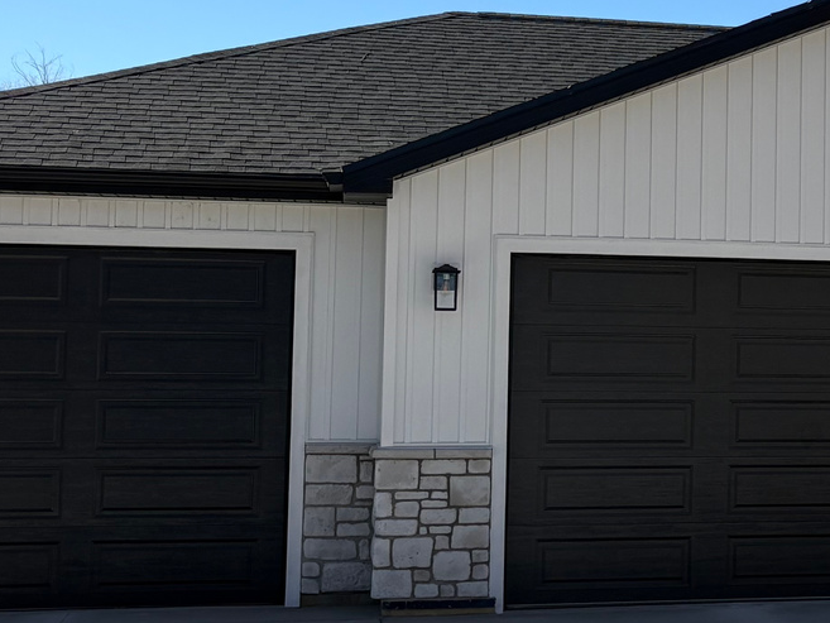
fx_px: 1943
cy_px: 270
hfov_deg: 22.8
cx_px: 902
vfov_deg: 18.2
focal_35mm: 81
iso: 50
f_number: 1.6
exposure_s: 1/3623
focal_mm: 5.96
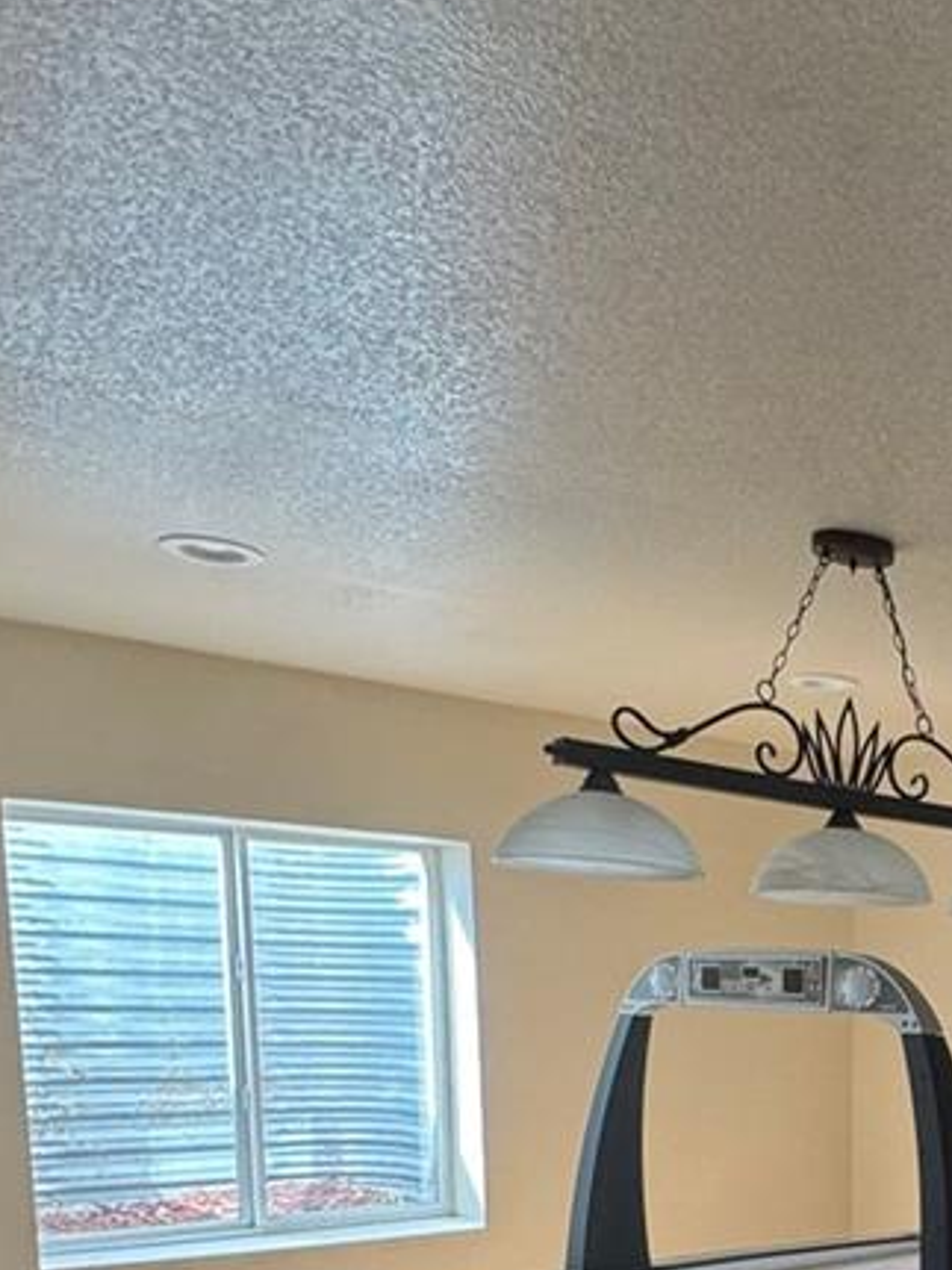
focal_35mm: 39
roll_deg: -1.0
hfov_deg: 33.5
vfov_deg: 42.8
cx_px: 967
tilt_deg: -9.4
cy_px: 1202
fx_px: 1431
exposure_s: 1/99
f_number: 2.2
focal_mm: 2.22
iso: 320
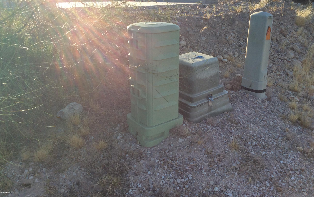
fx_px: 291
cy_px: 82
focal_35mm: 34
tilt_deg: -17.7
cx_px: 157
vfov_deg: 37.2
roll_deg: +1.8
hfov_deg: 56.7
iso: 32
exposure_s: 1/534
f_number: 2.4
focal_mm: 3.3
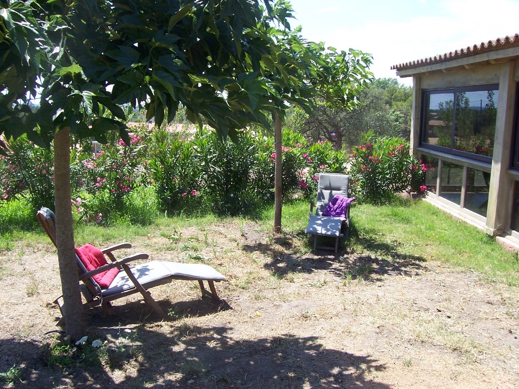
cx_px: 260
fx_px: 510
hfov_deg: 54.0
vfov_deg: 41.8
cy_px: 194
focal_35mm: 34
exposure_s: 1/180
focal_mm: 5.6
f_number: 5.6
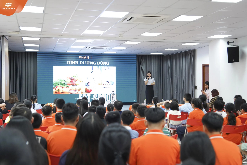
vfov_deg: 29.9
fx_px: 309
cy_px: 82
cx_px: 124
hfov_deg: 43.6
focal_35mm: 45
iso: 1250
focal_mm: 45
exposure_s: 1/200
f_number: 2.8
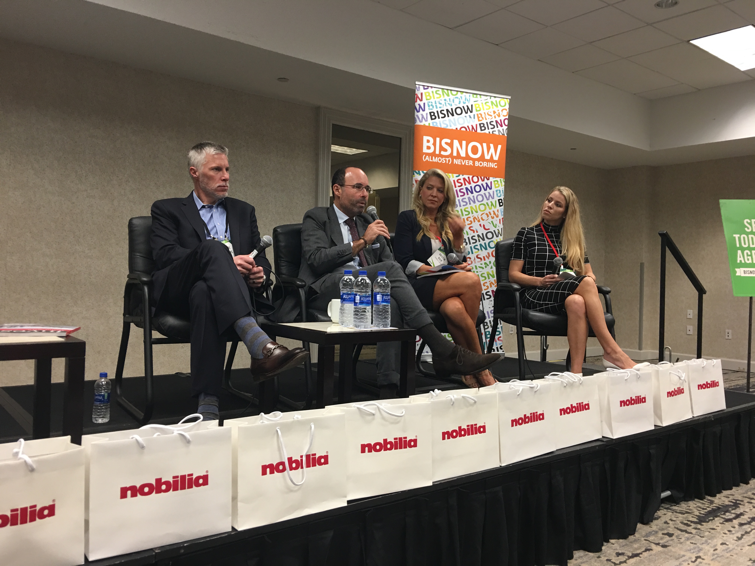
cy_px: 283
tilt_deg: +2.0
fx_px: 633
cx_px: 378
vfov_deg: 48.2
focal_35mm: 29
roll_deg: -1.5
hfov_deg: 61.7
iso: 40
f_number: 2.2
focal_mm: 4.15
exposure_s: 1/15
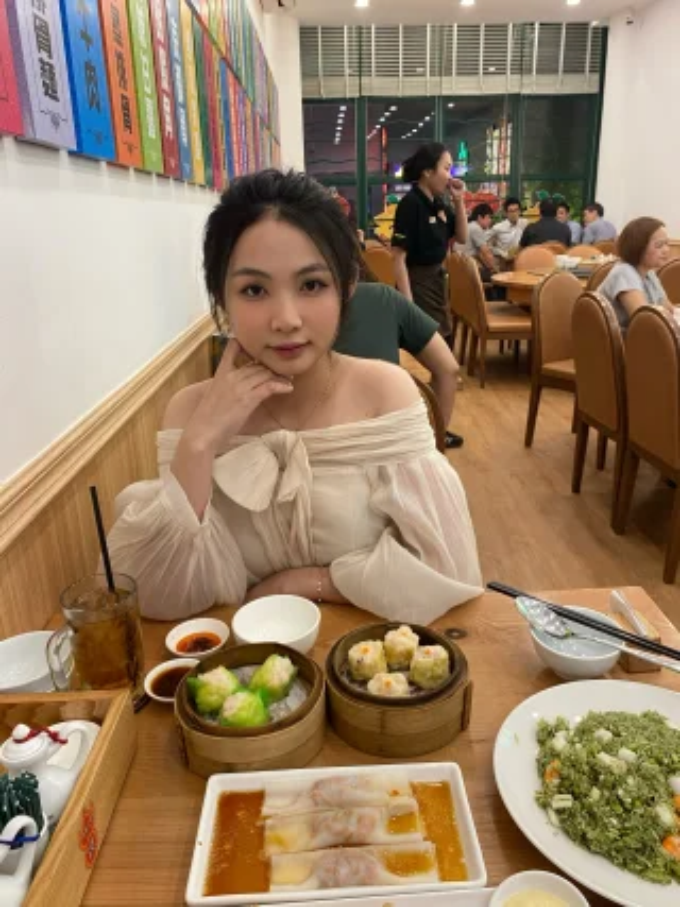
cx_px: 340
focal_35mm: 26
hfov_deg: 53.0
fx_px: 681
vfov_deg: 67.3
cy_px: 454
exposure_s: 1/50
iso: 160
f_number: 1.8
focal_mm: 4.25
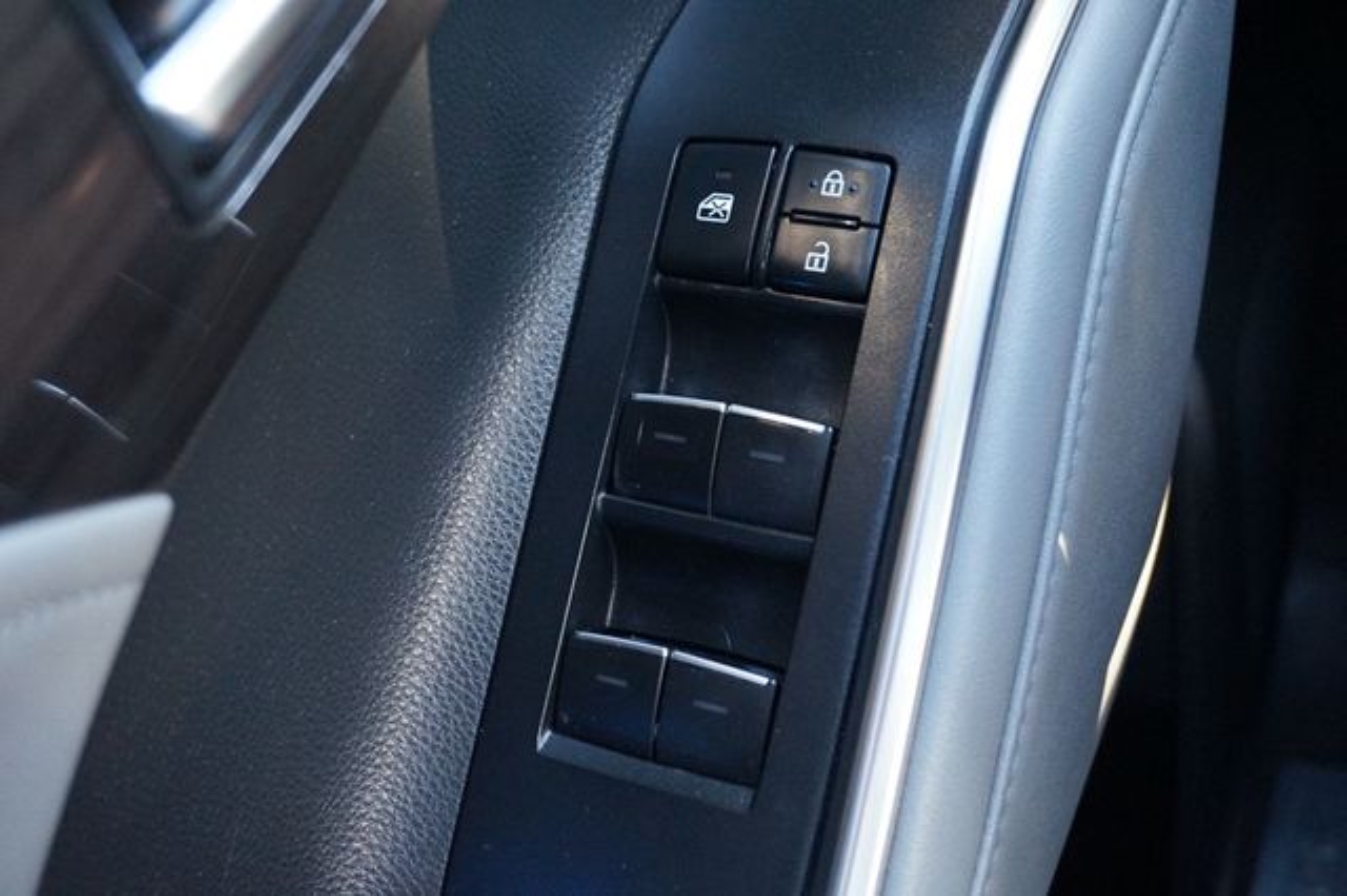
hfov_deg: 45.0
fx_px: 1627
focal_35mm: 44
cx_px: 674
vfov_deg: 30.8
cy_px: 448
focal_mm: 29
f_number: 4.5
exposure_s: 1/60
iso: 2500
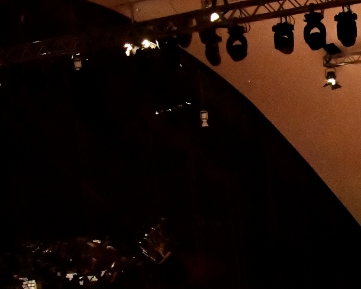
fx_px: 865
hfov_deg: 21.0
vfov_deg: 18.8
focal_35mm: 81
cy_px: 232
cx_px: 494
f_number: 5.6
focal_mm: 18
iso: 12800
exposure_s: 1/250
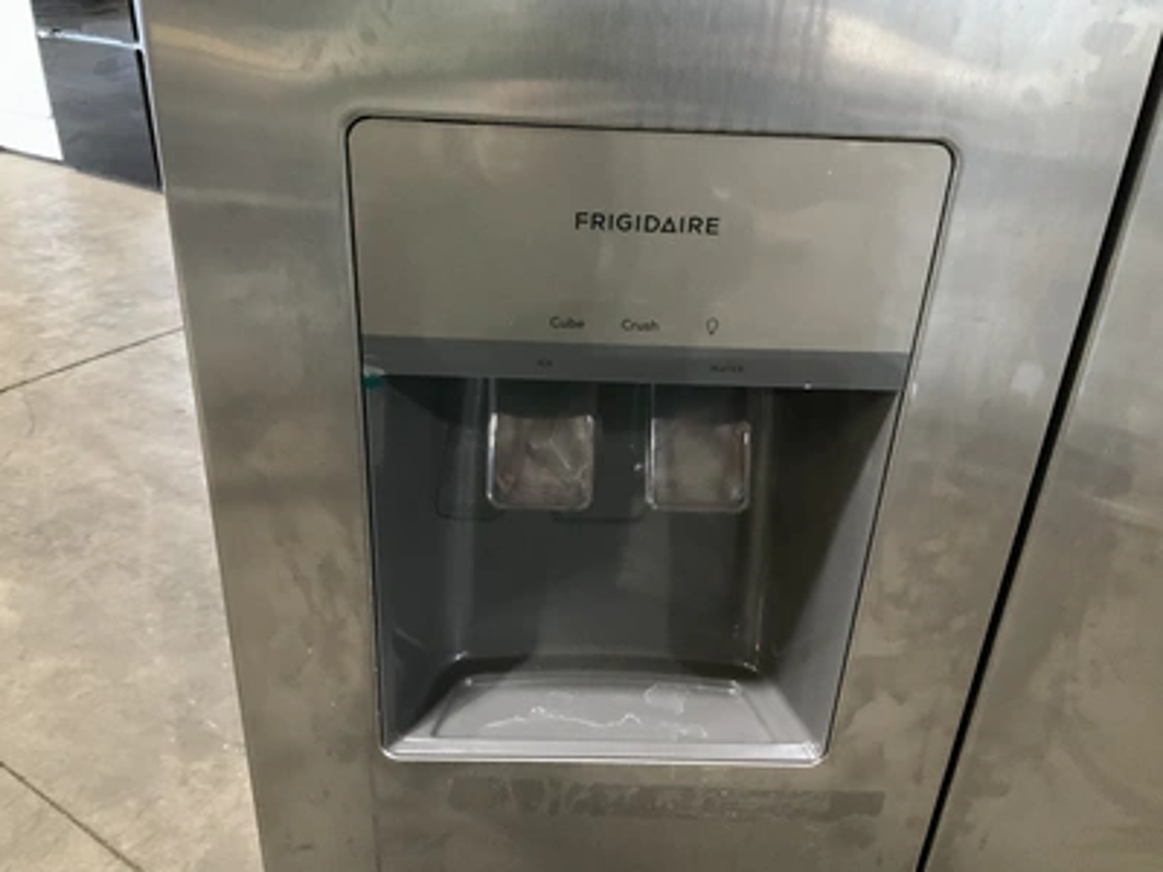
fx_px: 974
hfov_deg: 61.7
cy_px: 436
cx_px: 582
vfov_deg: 48.2
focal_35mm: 29
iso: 500
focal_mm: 3
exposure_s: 1/30
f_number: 1.8
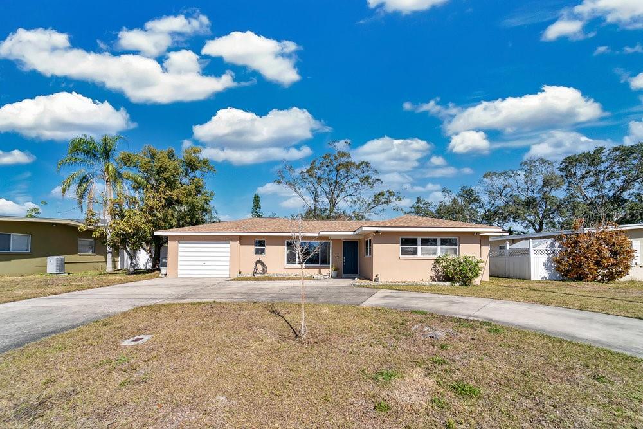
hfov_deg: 104.2
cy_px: 214
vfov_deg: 81.2
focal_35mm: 14
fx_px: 250
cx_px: 322
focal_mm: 14
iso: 100
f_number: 5
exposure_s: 1/1000
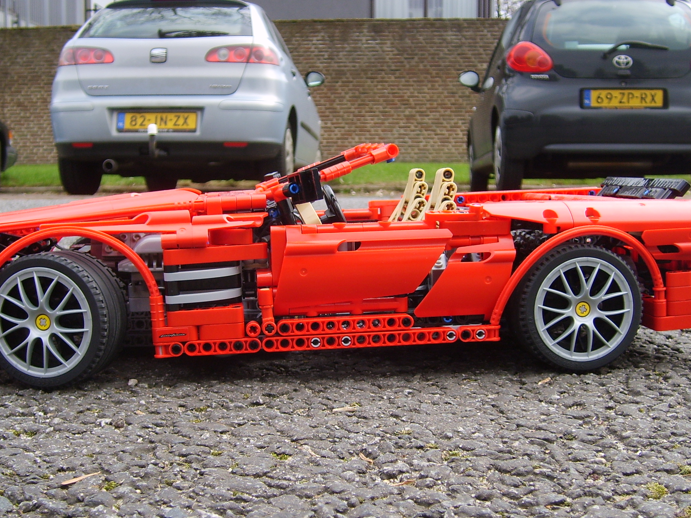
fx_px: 938
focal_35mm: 47
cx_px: 339
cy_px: 310
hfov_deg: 40.4
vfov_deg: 30.8
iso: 50
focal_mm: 5.8
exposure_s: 1/250
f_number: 2.8
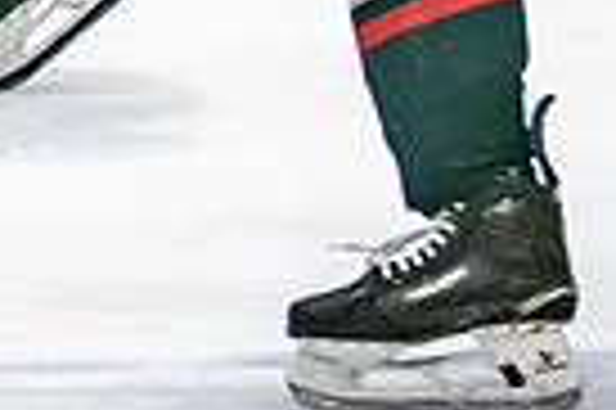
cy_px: -726
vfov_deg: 2.2
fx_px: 10647
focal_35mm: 623
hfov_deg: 3.3
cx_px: -199
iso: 500
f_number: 2.8
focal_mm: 88
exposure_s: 1/640
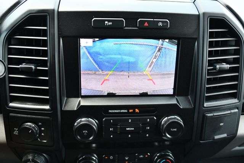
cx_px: 122
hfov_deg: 53.1
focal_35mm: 36
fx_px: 244
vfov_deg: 36.9
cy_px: 82
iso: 800
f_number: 3.5
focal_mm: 18
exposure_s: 1/250
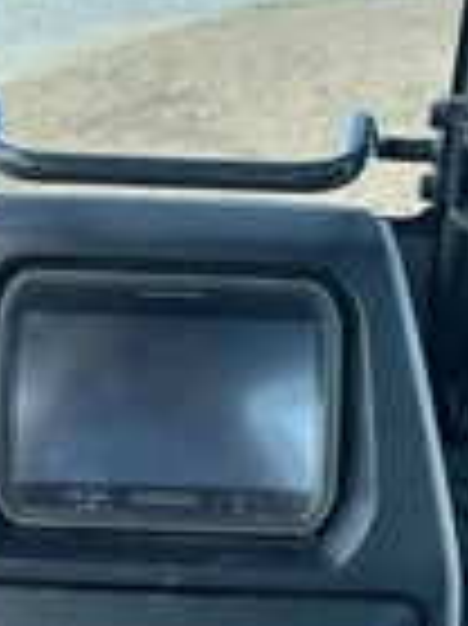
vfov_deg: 28.1
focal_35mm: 69
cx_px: 176
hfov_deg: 21.2
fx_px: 1246
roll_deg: +1.1
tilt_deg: -14.9
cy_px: 261
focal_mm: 6.86
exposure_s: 1/962
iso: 80
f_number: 1.78
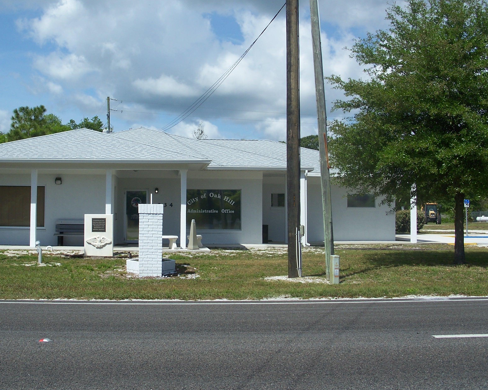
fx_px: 722
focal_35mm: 50
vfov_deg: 30.2
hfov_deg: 37.2
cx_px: 191
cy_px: 165
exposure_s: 1/800
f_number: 4
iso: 64
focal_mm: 7.8
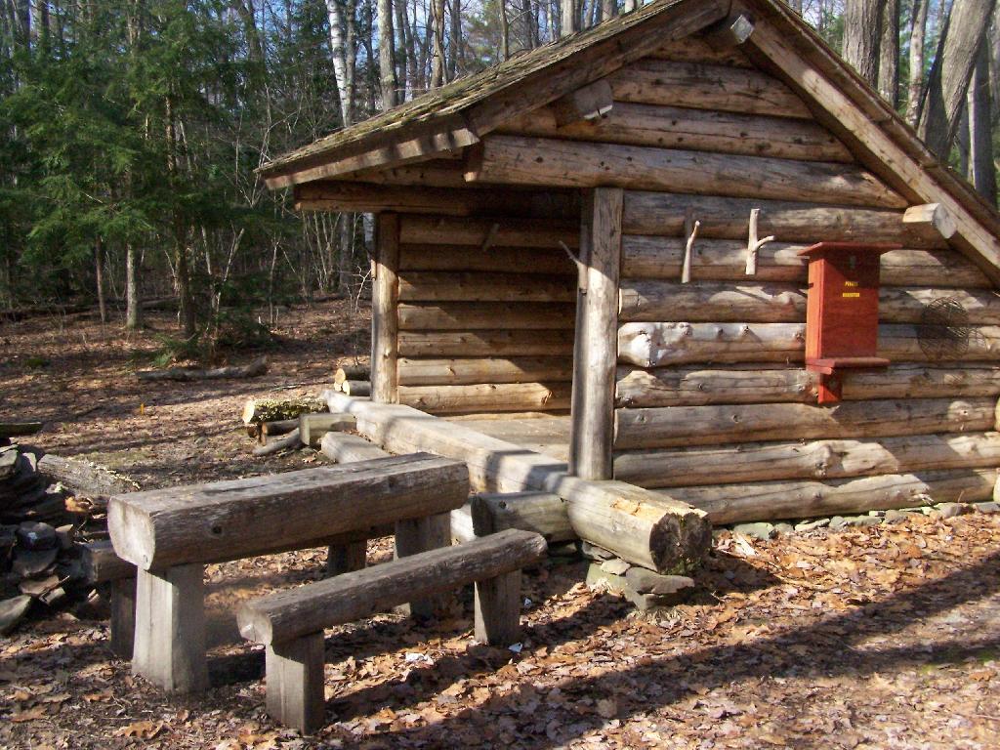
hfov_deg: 49.0
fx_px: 1098
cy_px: 375
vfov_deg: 37.7
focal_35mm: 38
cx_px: 500
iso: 400
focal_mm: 6.3
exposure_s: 1/800
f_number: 5.6
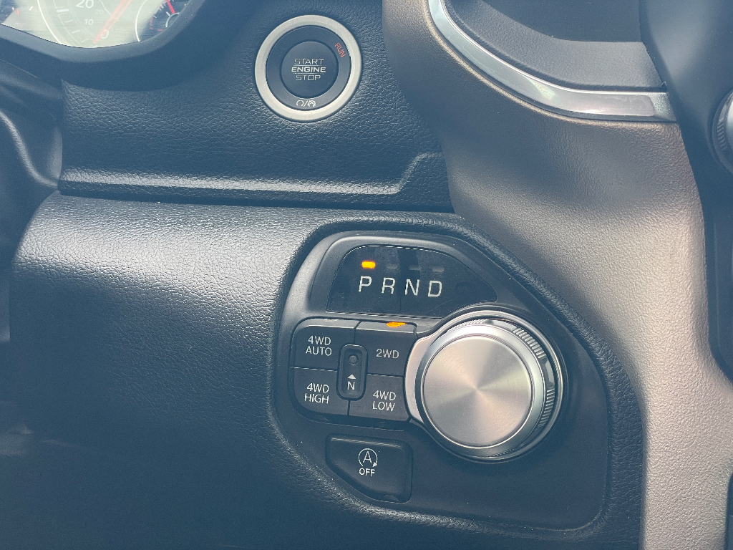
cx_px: 366
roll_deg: +0.0
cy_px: 275
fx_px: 1101
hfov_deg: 36.8
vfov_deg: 28.0
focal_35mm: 52
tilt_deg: -13.7
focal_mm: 6
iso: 64
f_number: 2
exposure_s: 1/99
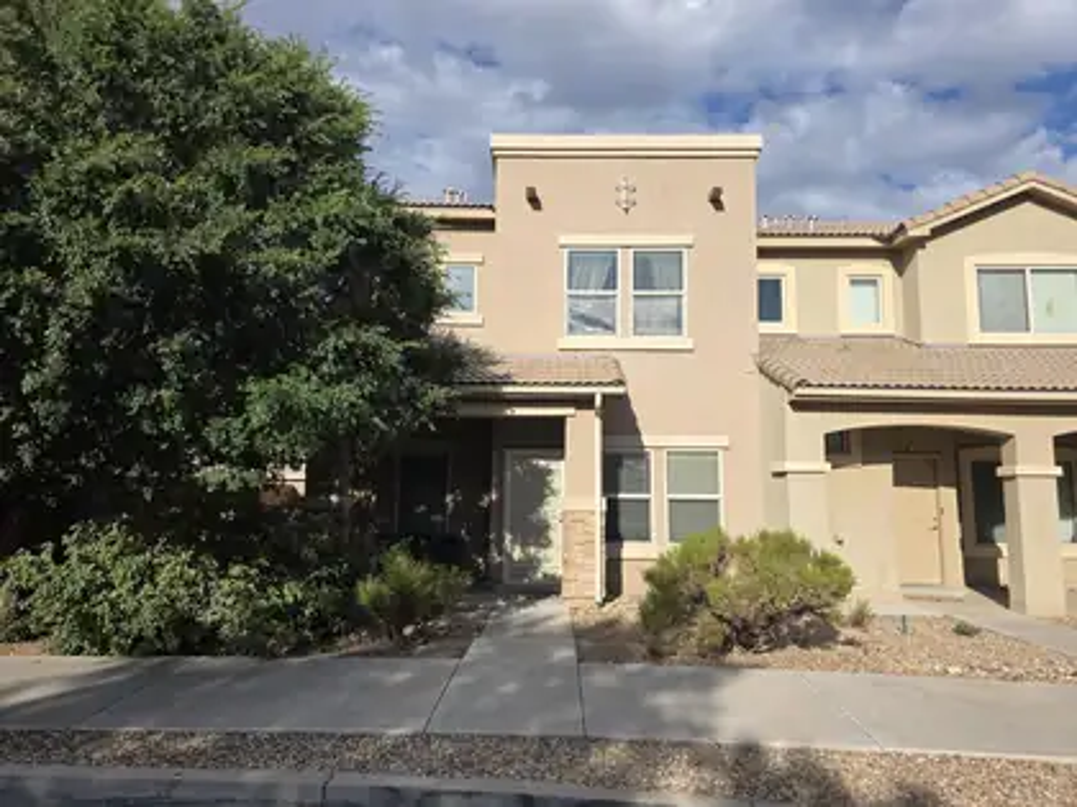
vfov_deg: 58.9
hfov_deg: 73.9
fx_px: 716
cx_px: 538
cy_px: 404
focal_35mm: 23
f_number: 1.7
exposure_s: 1/5608
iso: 80
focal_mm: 6.3
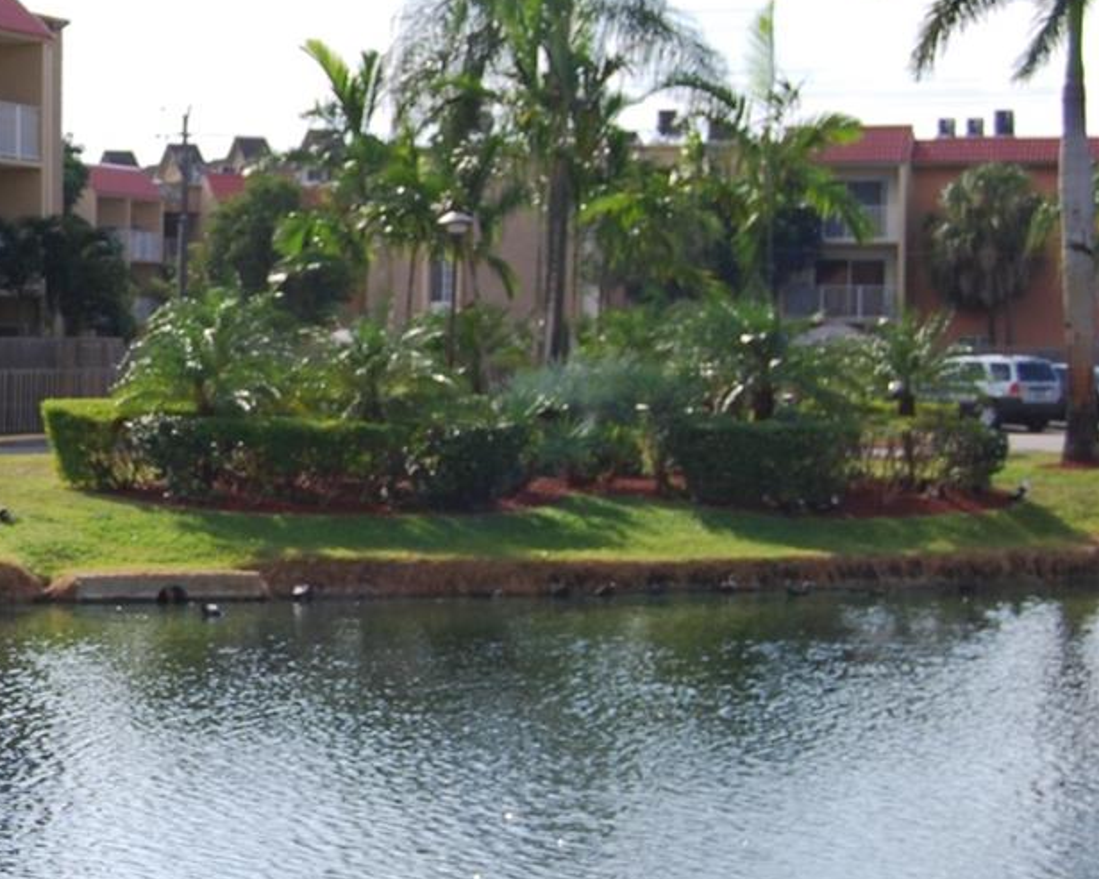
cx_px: -327
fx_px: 4171
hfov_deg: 14.4
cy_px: 502
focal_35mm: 128
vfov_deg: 12.0
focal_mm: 35
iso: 100
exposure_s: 1/200
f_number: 7.1
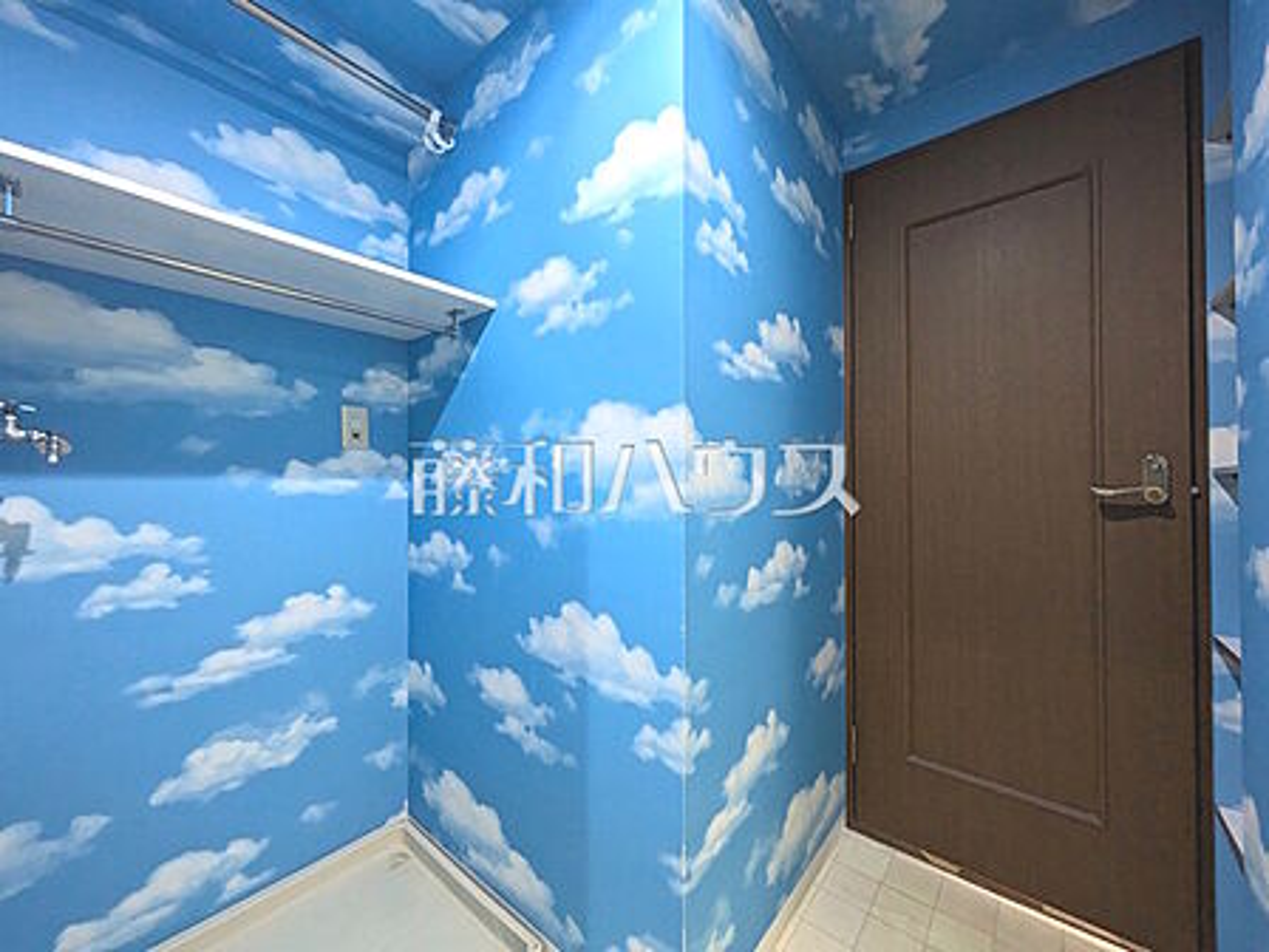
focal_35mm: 14
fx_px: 513
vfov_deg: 85.7
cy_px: 476
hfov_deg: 102.1
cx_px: 634
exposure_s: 1/50
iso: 472
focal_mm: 1.83
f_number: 2.2
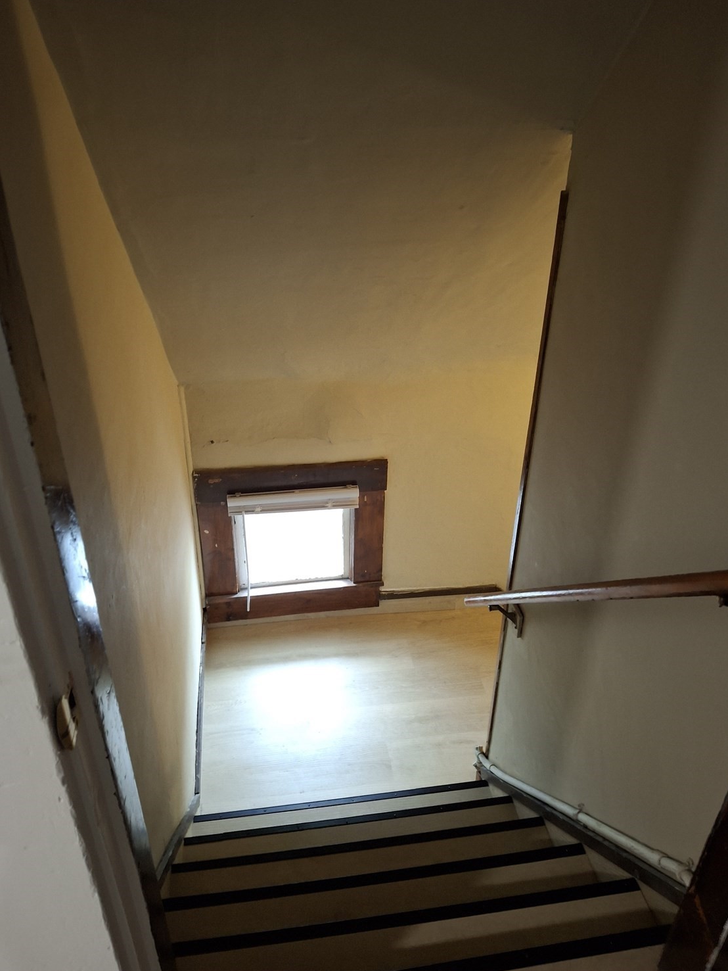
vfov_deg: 67.3
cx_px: 357
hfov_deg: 53.1
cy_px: 486
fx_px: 729
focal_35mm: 26
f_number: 1.8
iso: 250
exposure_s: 1/30
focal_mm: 4.69
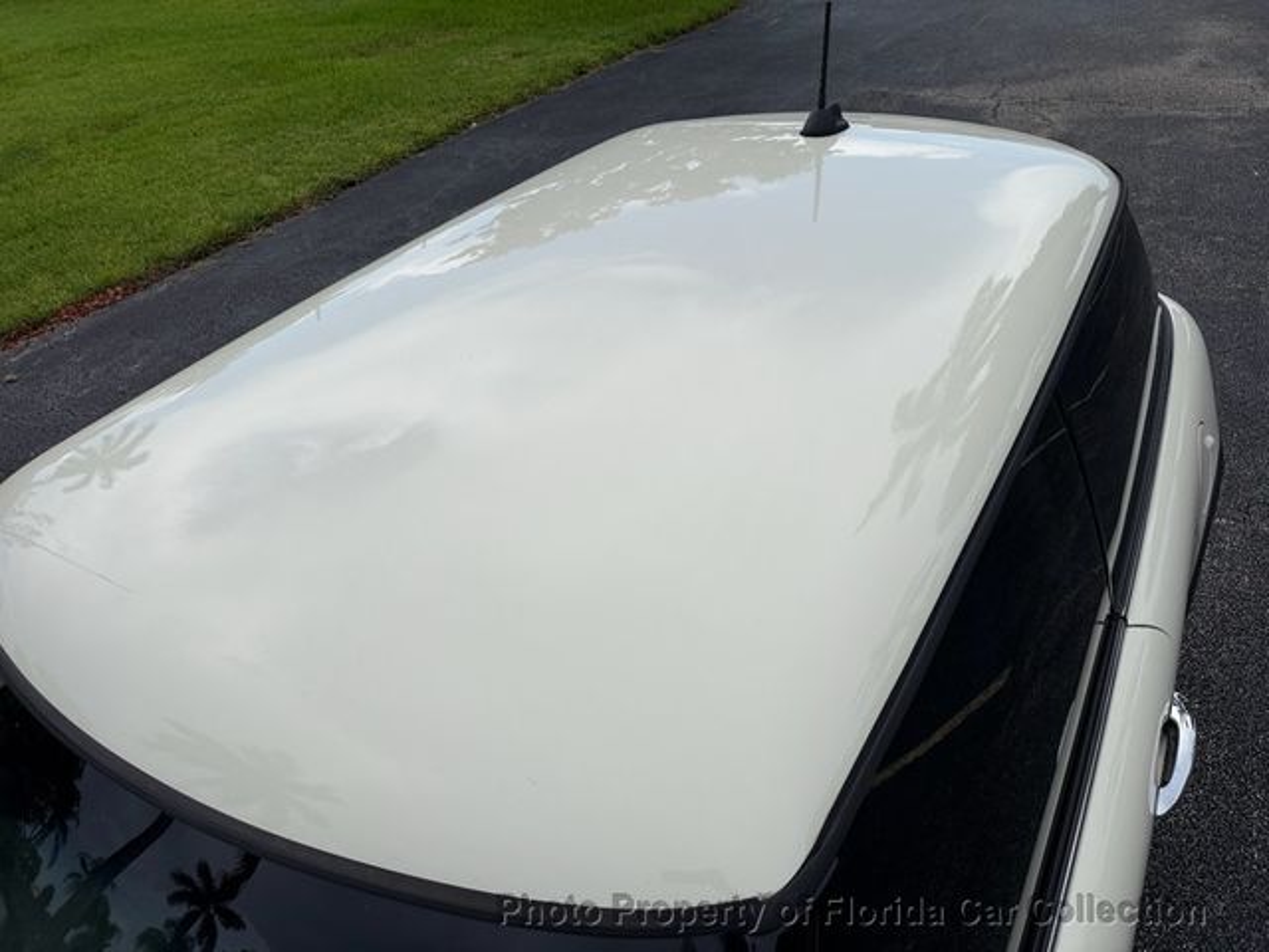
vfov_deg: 56.8
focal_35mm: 24
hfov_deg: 71.6
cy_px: 476
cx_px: 634
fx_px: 880
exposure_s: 1/4975
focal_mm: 6.76
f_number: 1.78
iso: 80
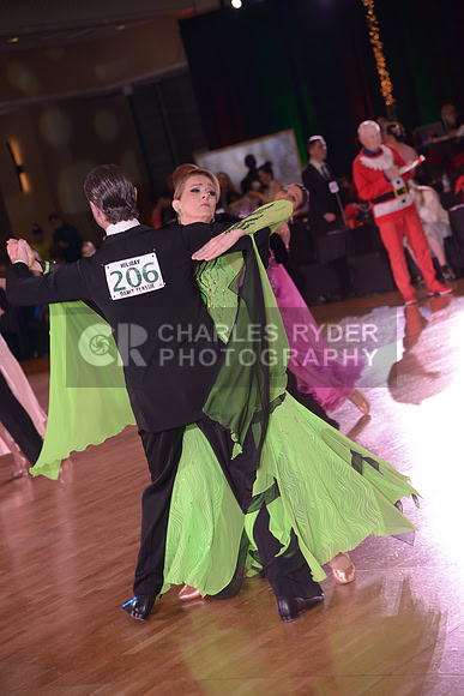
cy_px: 348
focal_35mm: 95
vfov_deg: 21.5
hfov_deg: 14.4
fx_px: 1835
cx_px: 232
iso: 1250
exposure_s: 1/200
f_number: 5
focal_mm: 95
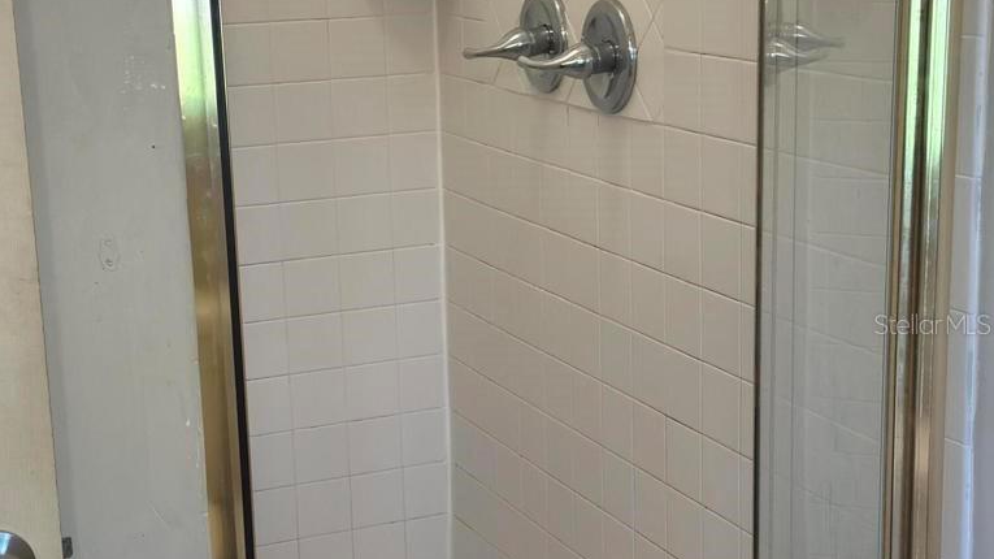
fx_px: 1845
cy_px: 324
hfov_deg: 30.2
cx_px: 498
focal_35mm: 70
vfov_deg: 17.2
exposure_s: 1/120
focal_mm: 6.86
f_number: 1.78
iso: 160
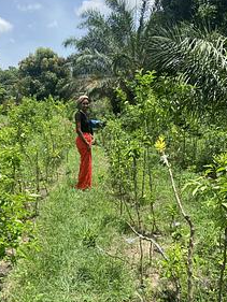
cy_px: 183
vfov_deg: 49.8
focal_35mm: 37
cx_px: 94
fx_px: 323
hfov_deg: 38.6
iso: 32
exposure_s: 1/1522
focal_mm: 4.25
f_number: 1.8
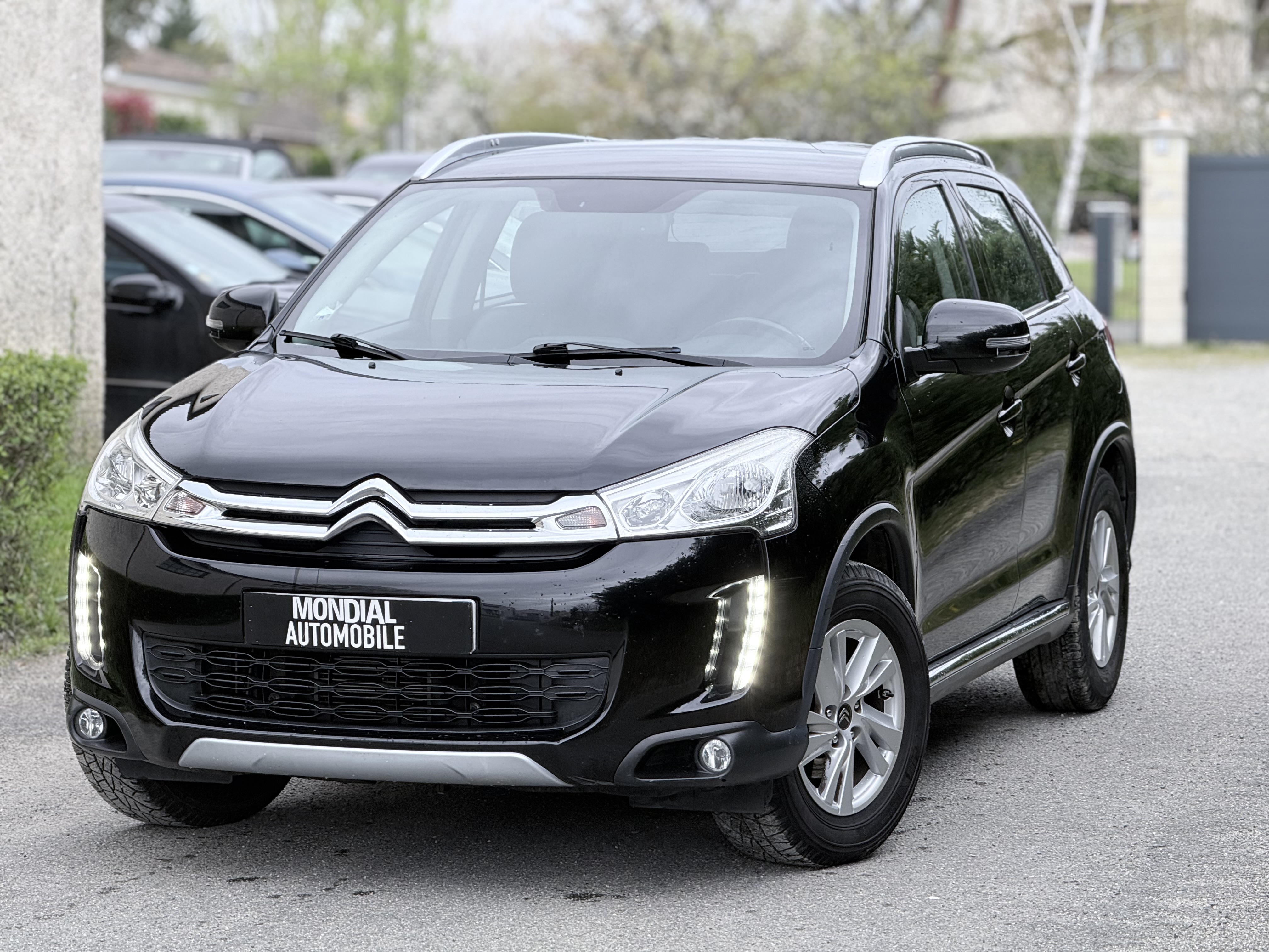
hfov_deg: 16.4
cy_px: 476
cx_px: 634
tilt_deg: -2.1
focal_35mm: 120
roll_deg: +0.1
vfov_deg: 12.3
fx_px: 4399
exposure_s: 1/105
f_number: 2.8
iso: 64
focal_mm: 15.66
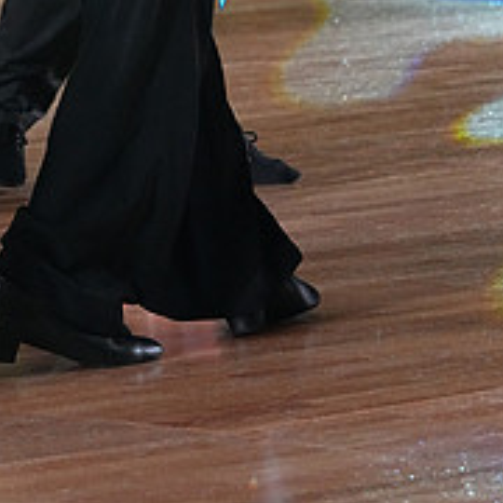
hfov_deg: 4.4
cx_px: 15
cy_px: -265
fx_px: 6576
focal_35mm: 400
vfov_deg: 4.4
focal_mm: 146
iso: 8000
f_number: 6.3
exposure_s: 1/400
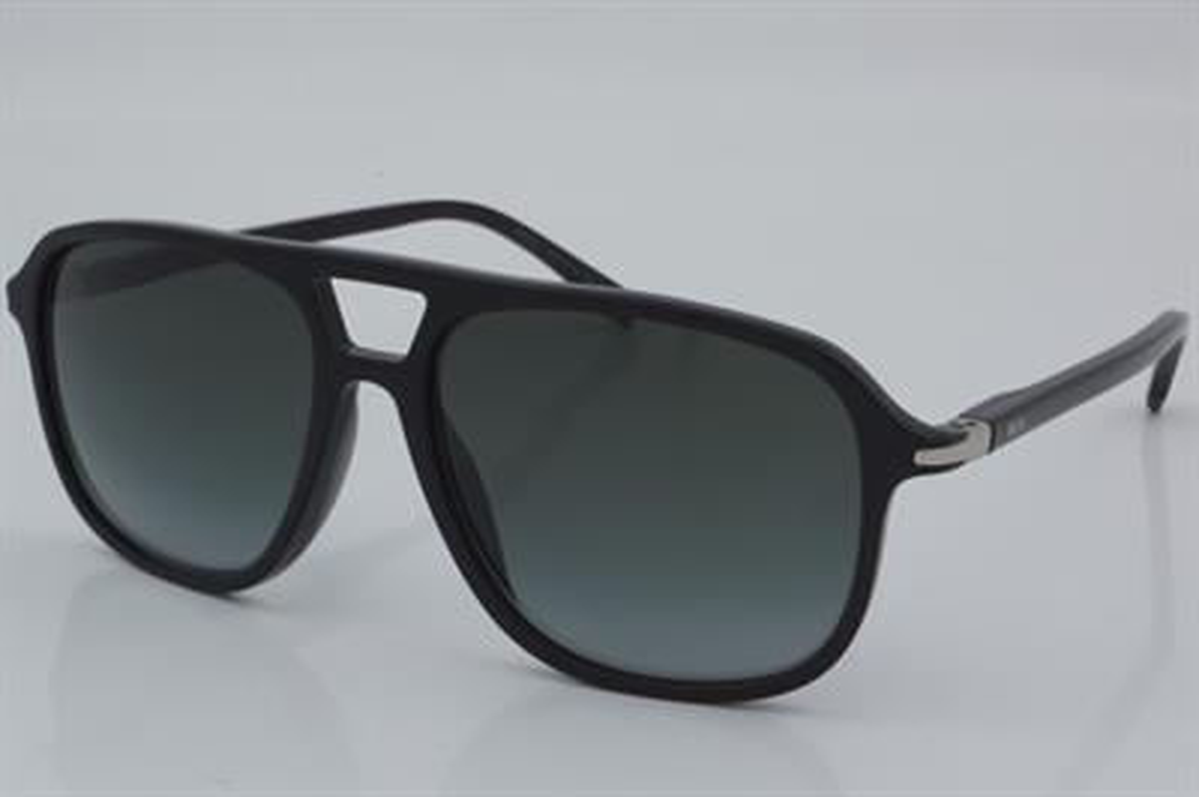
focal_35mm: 82
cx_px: 600
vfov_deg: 16.5
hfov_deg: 24.6
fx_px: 2745
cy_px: 398
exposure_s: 1/4
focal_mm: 55
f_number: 32
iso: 100
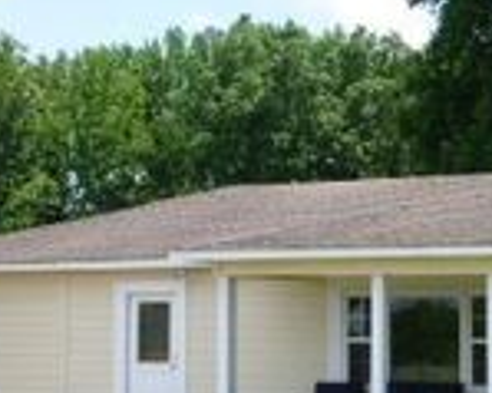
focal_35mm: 92
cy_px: 210
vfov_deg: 16.7
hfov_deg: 20.1
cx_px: 509
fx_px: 1339
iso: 100
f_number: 3.3
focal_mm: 5
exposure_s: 1/500
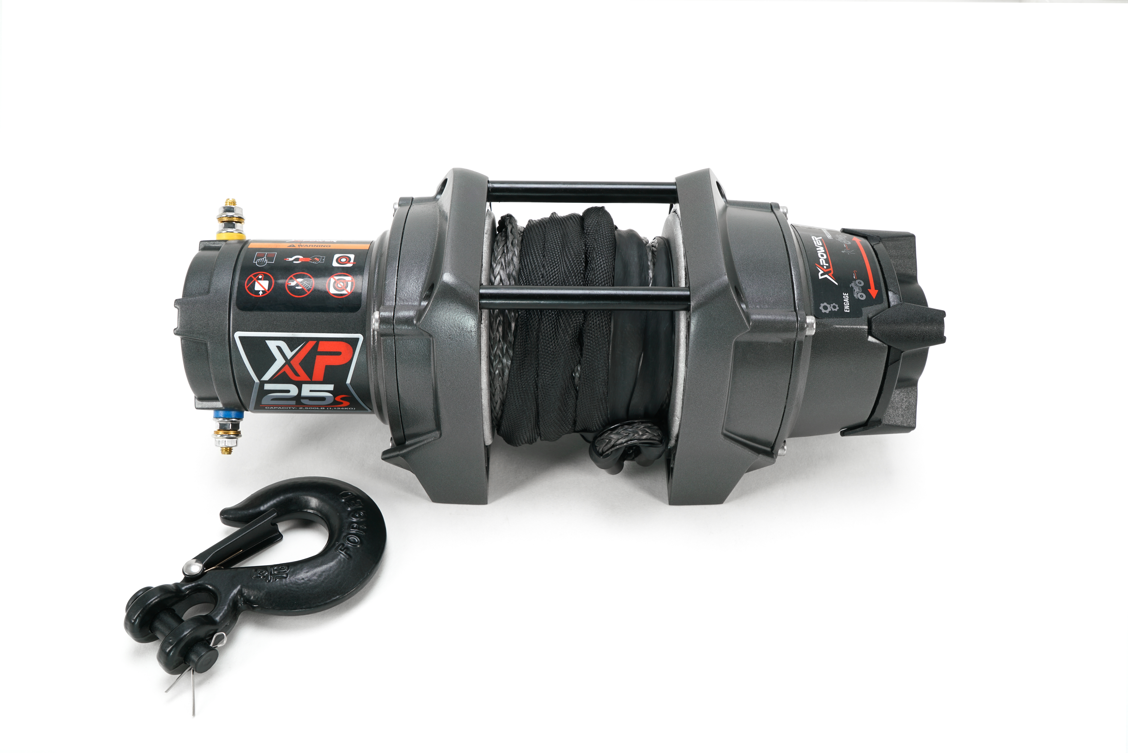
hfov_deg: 55.8
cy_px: 376
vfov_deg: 38.9
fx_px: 1065
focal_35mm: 34
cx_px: 564
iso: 100
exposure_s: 1/6
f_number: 16
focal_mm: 34
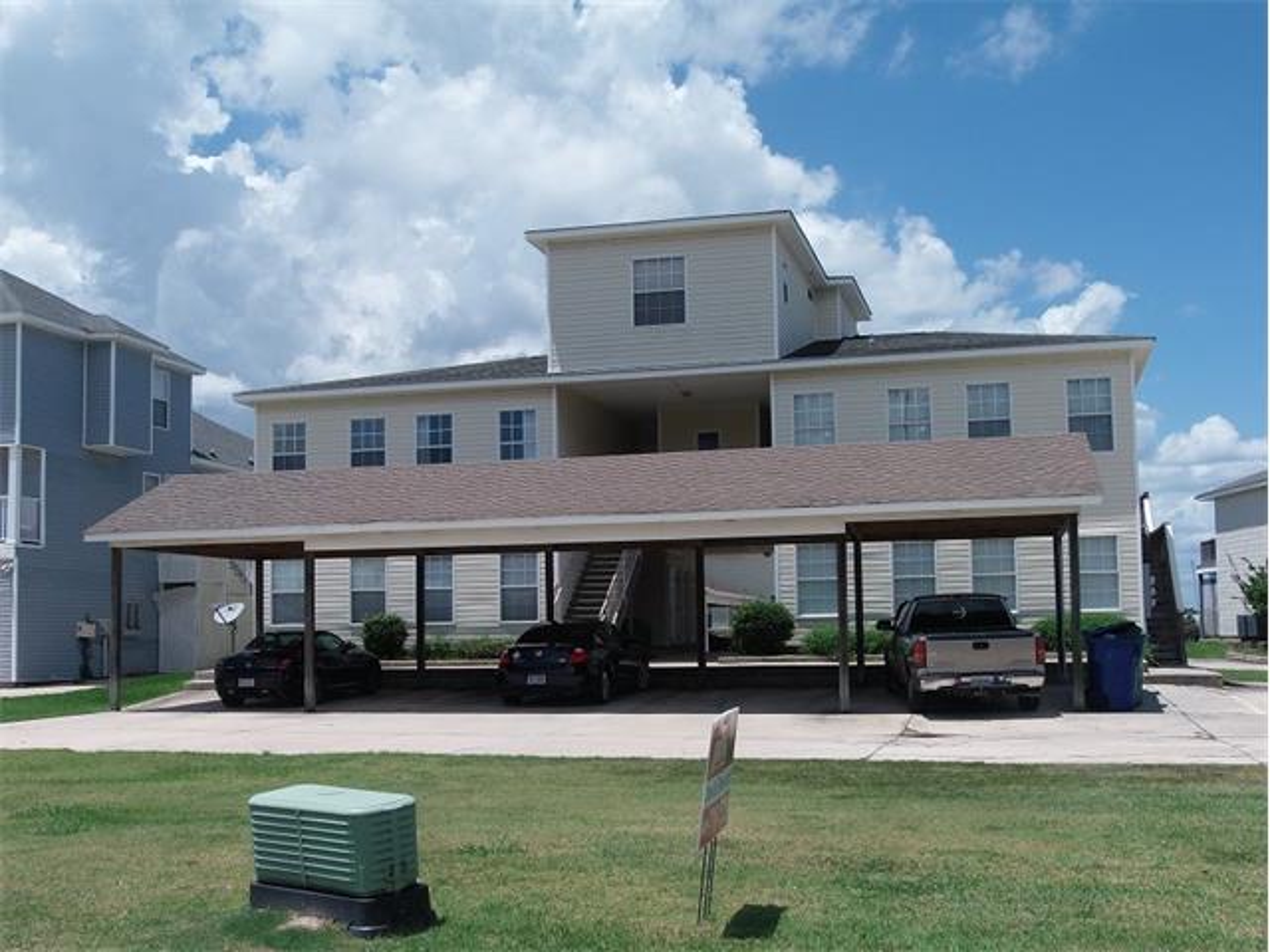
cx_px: 635
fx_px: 1504
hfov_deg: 45.8
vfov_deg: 35.1
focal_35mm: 41
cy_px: 476
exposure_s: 1/320
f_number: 8.4
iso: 100
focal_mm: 7.2
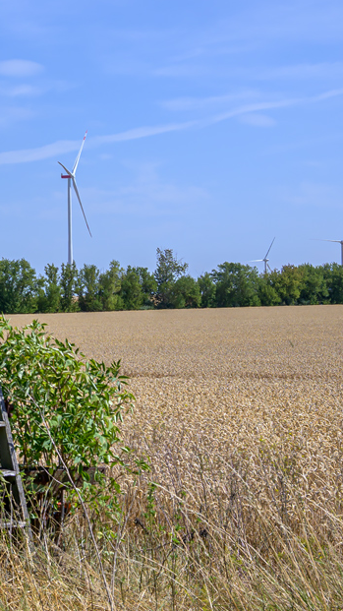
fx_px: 1351
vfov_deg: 25.4
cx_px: -89
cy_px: 361
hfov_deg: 14.0
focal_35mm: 84
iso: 200
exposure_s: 1/500
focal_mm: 27.5
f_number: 8
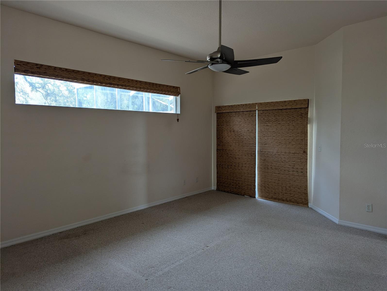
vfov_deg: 56.9
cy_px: 146
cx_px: 194
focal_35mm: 24
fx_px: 269
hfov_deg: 71.5
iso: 47
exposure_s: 1/38.6
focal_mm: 6.81
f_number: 1.85
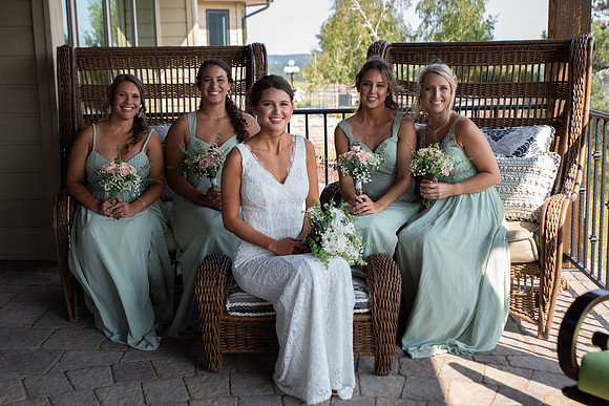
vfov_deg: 28.4
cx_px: 274
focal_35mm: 47
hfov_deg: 41.5
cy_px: 182
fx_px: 802
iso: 125
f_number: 4.5
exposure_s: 1/160
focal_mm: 42
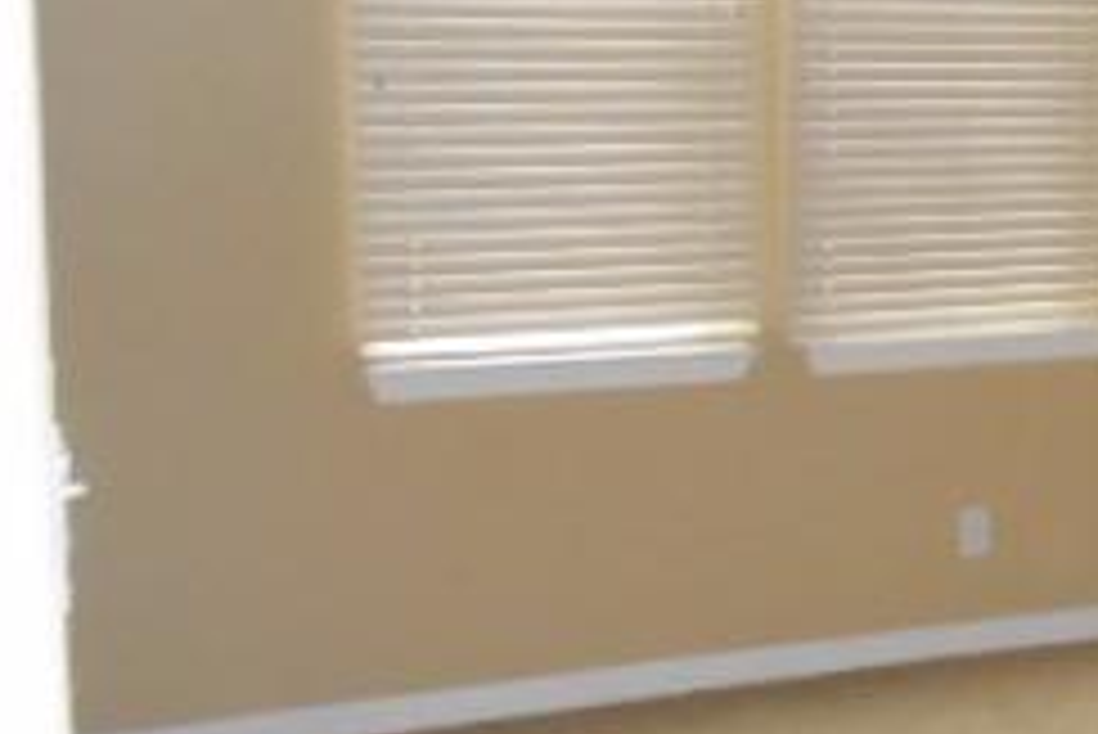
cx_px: 1413
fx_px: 2167
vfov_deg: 19.2
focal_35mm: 71
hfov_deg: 24.8
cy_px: 270
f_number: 3.5
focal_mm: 4.6
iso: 640
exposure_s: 1/25
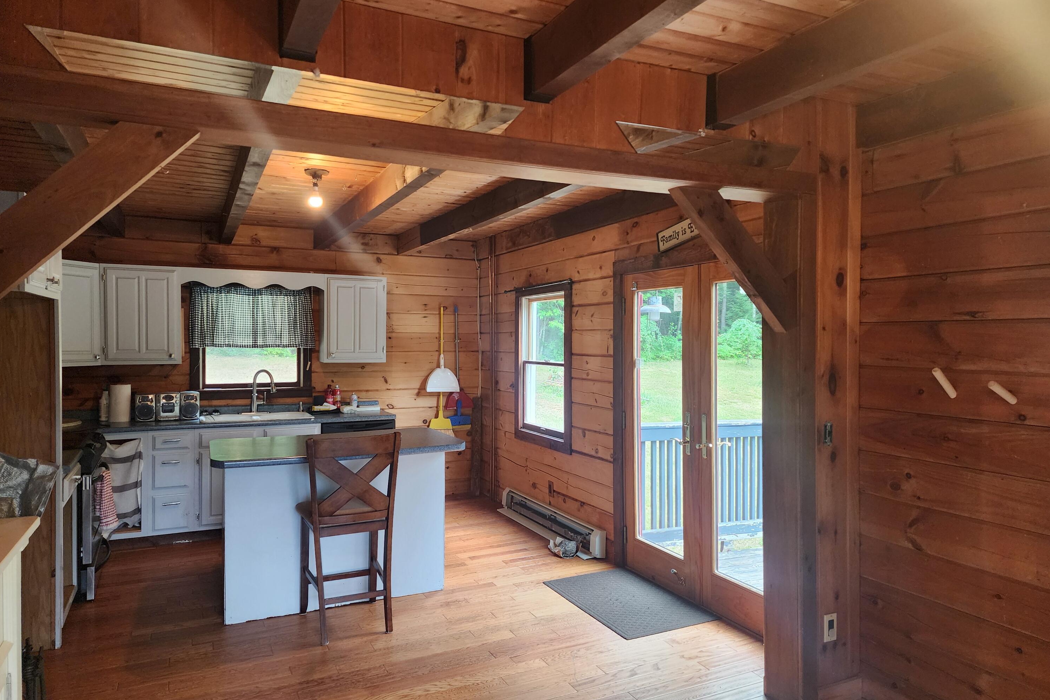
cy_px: 360
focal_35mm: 24
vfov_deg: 53.1
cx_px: 524
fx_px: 700
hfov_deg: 73.7
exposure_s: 1/120
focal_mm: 6.4
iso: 320
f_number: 1.8
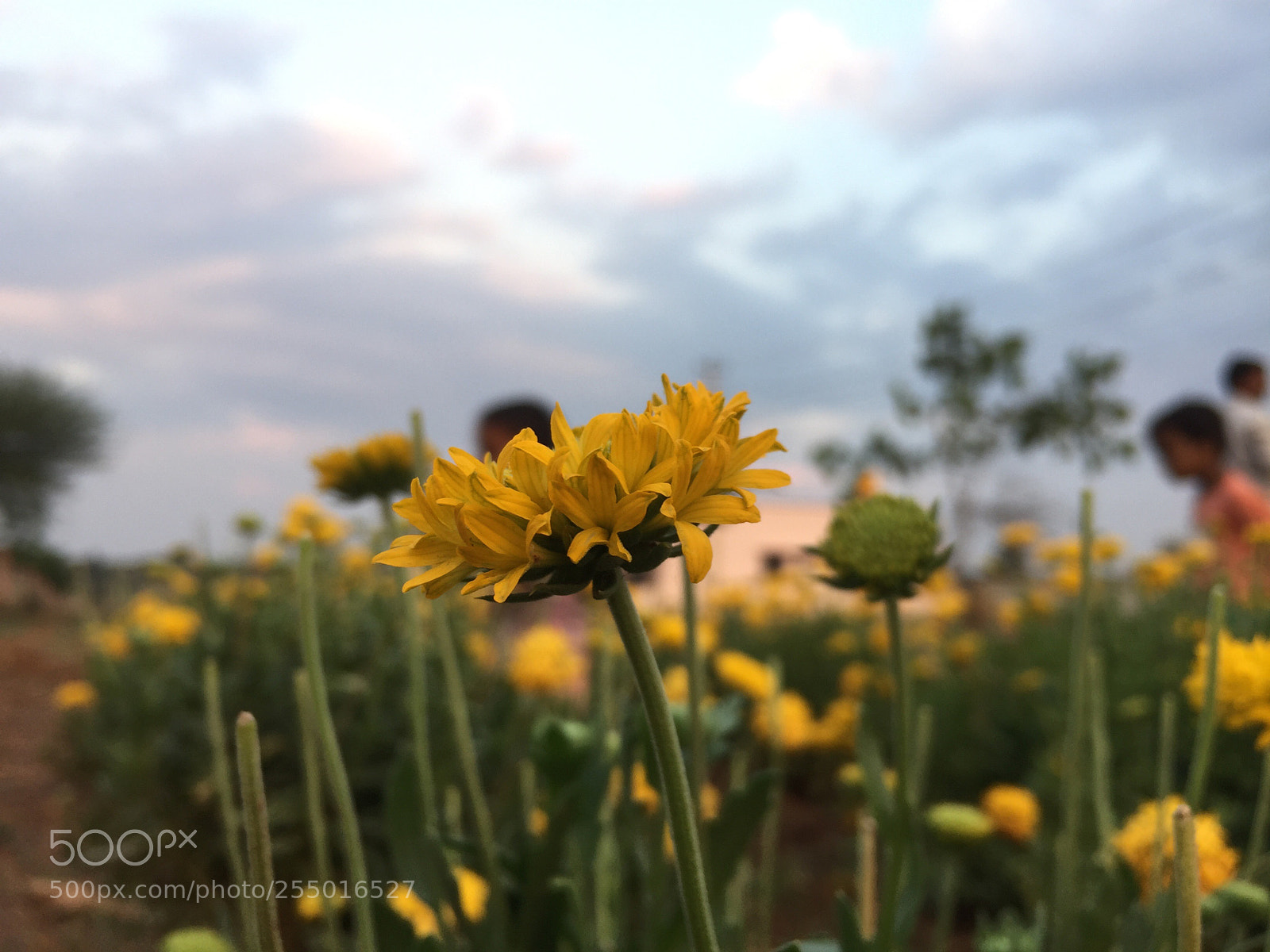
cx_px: 635
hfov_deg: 61.7
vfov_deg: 48.2
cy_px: 476
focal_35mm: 29
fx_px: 1064
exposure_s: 1/50
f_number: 2.2
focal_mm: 4.15
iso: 32
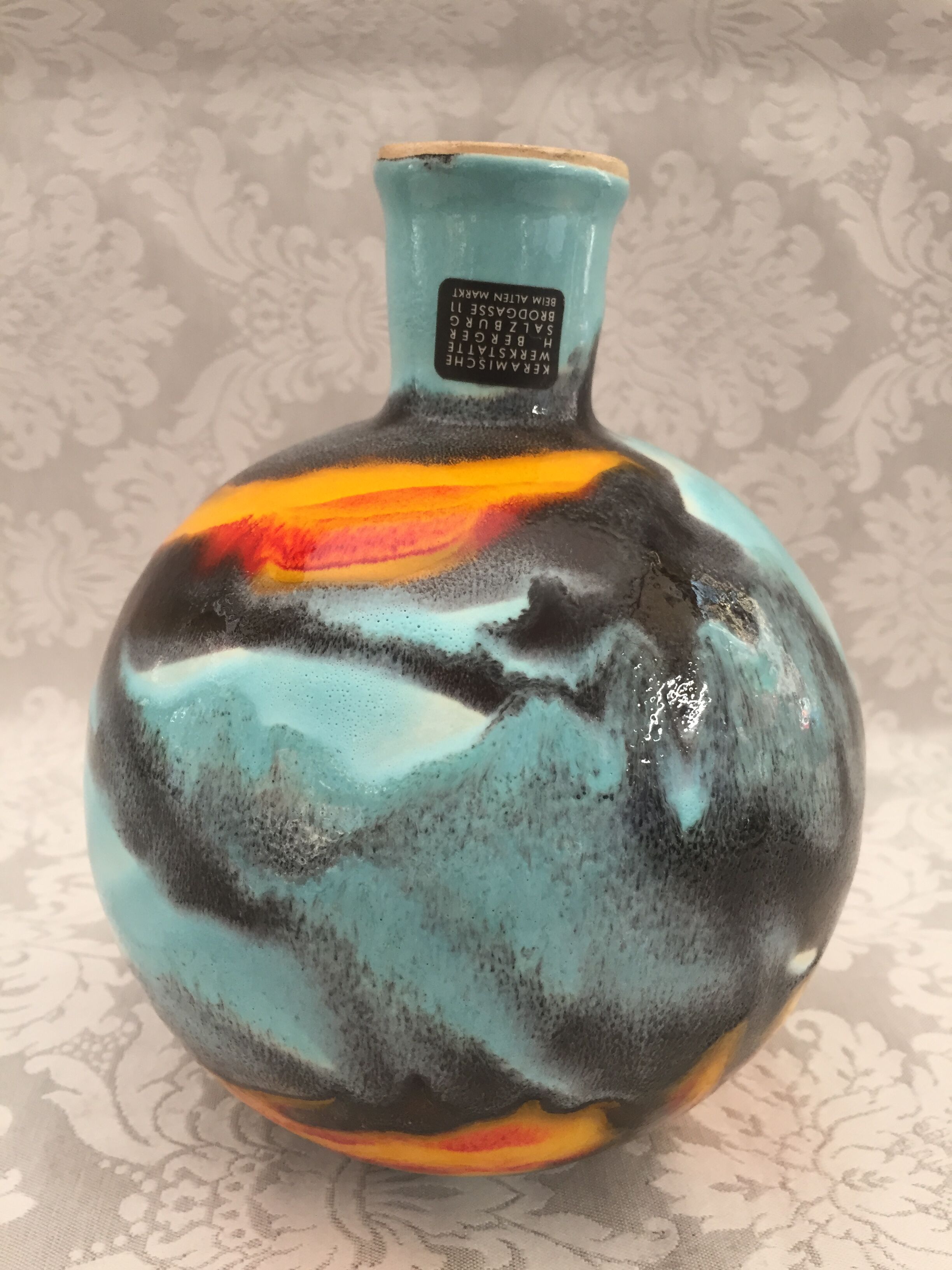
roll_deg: -0.3
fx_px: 1063
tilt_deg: -16.1
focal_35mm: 29
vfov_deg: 61.7
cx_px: 476
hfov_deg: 48.2
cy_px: 635
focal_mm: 4.15
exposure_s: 1/33
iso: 100
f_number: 2.2
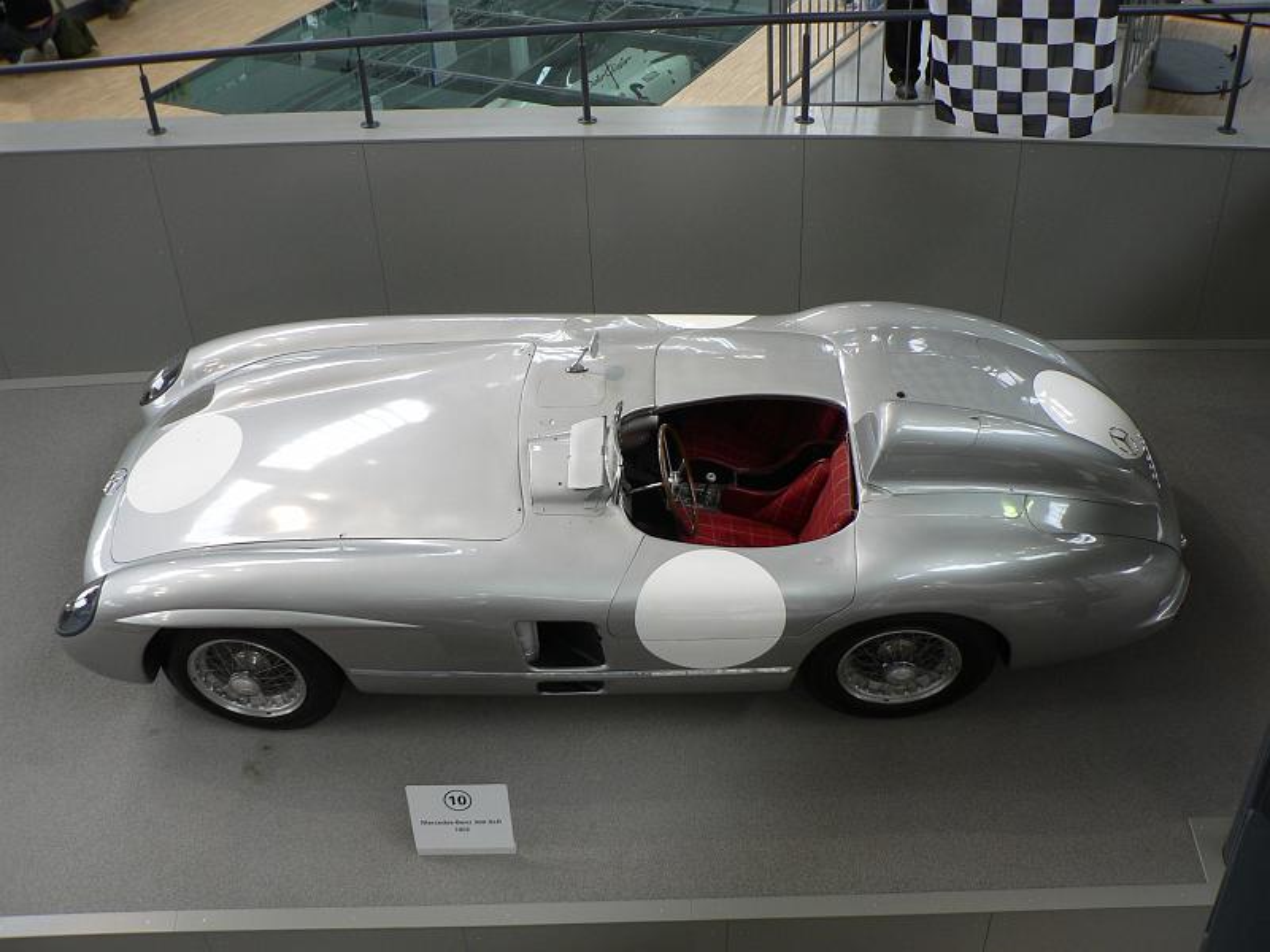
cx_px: 635
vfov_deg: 39.7
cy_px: 476
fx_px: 1321
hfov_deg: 51.4
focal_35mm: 36
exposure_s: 1/60
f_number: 2.8
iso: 80
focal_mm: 6
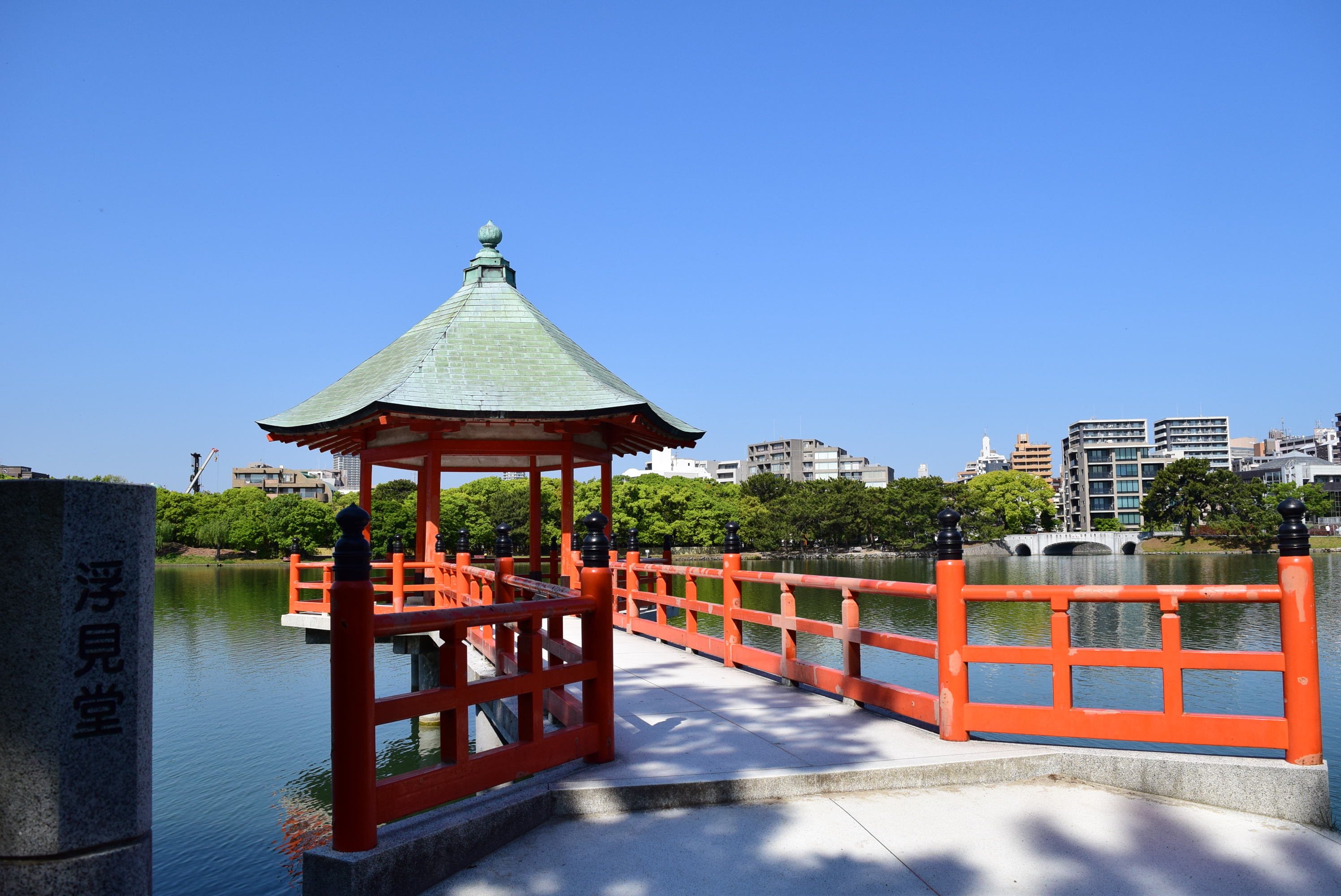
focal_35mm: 30
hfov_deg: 61.9
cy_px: 448
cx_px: 670
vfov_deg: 43.7
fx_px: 1118
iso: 400
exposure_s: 1/1600
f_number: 8
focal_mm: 20
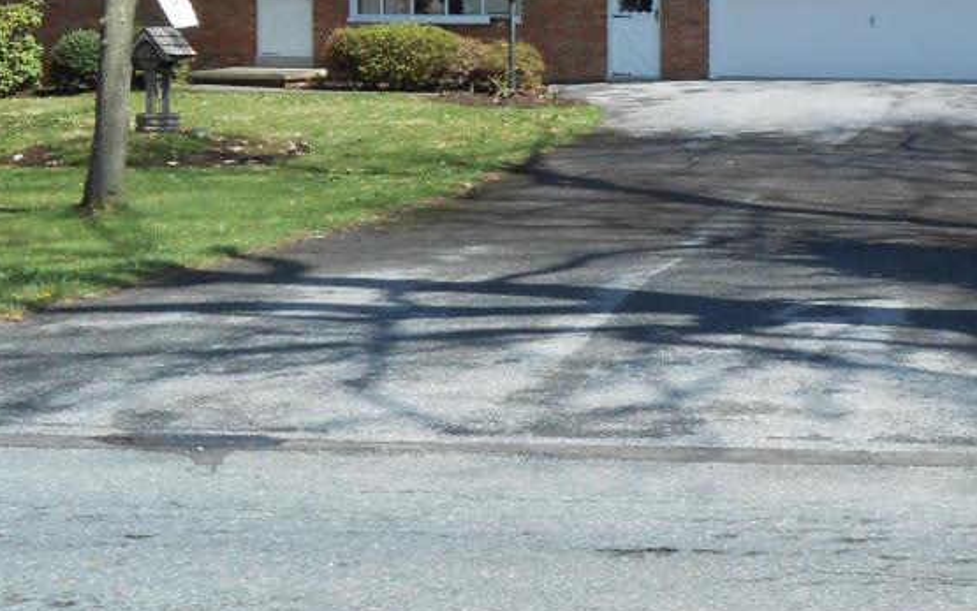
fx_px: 2290
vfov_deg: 15.1
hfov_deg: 23.6
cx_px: 812
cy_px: 99
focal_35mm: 86
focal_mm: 7.8
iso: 80
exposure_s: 1/320
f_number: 4.5
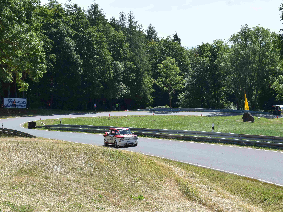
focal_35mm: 78
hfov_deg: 25.0
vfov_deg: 18.9
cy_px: 106
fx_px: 638
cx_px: 127
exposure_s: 1/320
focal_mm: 48
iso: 200
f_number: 9
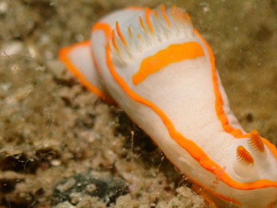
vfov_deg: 11.0
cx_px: 179
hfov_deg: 14.6
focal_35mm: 135
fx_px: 1081
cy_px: 115
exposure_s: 1/400
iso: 320
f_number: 4.9
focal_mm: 18
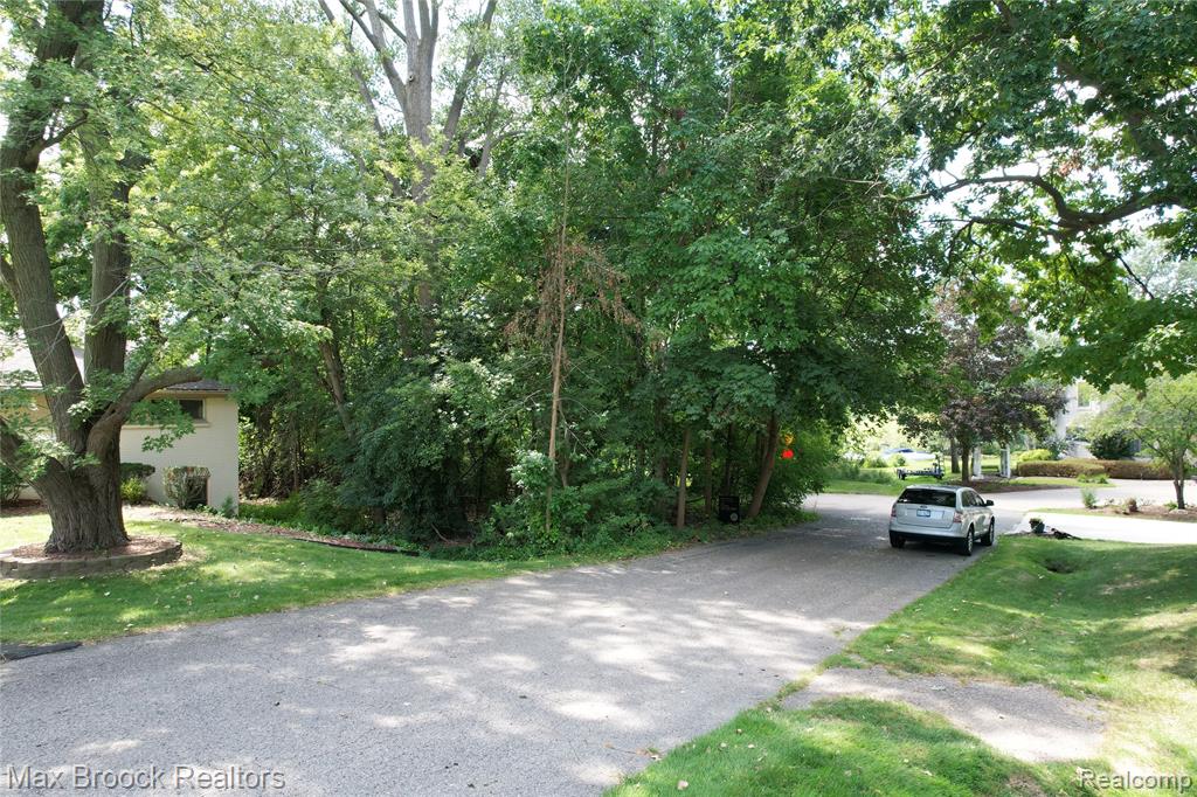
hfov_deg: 78.6
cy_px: 398
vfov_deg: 57.2
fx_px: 731
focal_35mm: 22
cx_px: 598
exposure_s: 1/200
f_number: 2.8
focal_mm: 8.38
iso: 140
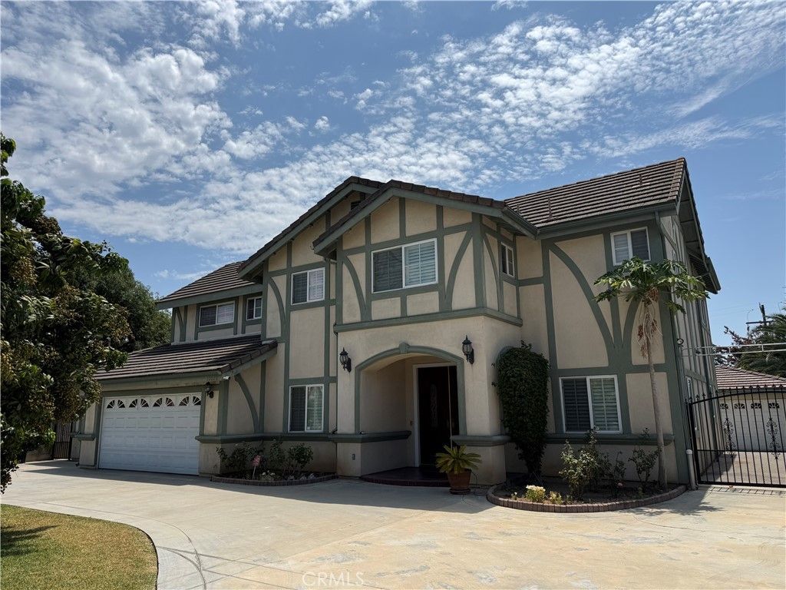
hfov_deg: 71.6
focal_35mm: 24
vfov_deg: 56.8
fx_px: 545
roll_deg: +0.8
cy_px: 295
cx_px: 393
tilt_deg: +10.8
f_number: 1.78
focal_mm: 6.76
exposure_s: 1/9091
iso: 80
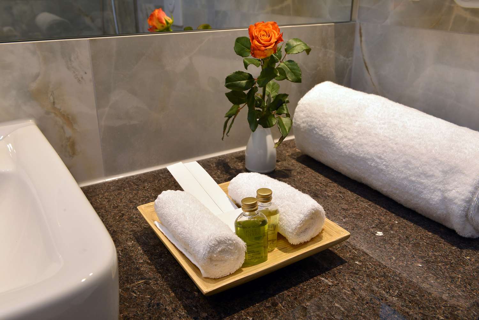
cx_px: 240
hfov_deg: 58.7
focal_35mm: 32
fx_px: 426
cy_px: 160
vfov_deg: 41.1
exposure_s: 1/5
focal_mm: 32
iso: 200
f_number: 9
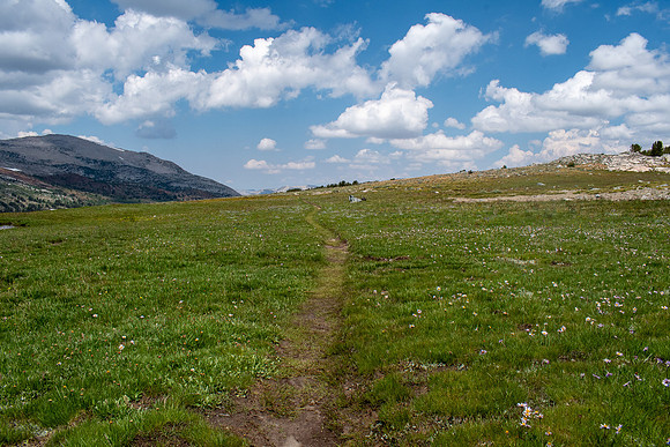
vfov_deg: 48.0
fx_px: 503
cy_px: 224
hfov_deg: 67.4
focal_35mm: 27
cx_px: 335
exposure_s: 1/800
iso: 400
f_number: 14
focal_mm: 18
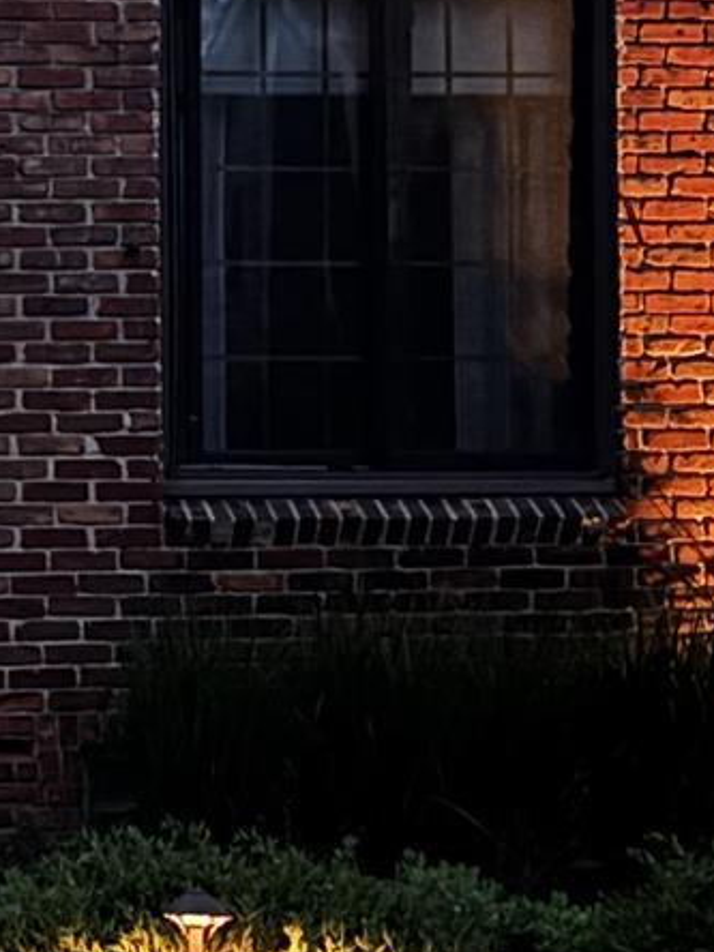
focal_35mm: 135
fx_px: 3713
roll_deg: -0.8
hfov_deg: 10.5
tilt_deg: +2.4
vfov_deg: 14.6
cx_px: -420
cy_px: 397
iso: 1250
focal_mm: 5.96
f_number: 1.6
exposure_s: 1/15
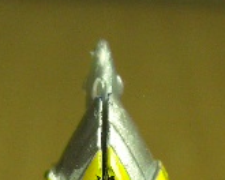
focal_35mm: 148
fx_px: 986
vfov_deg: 10.3
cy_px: 218
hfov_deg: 13.0
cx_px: 102
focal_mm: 8
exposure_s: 1/100
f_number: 2.8
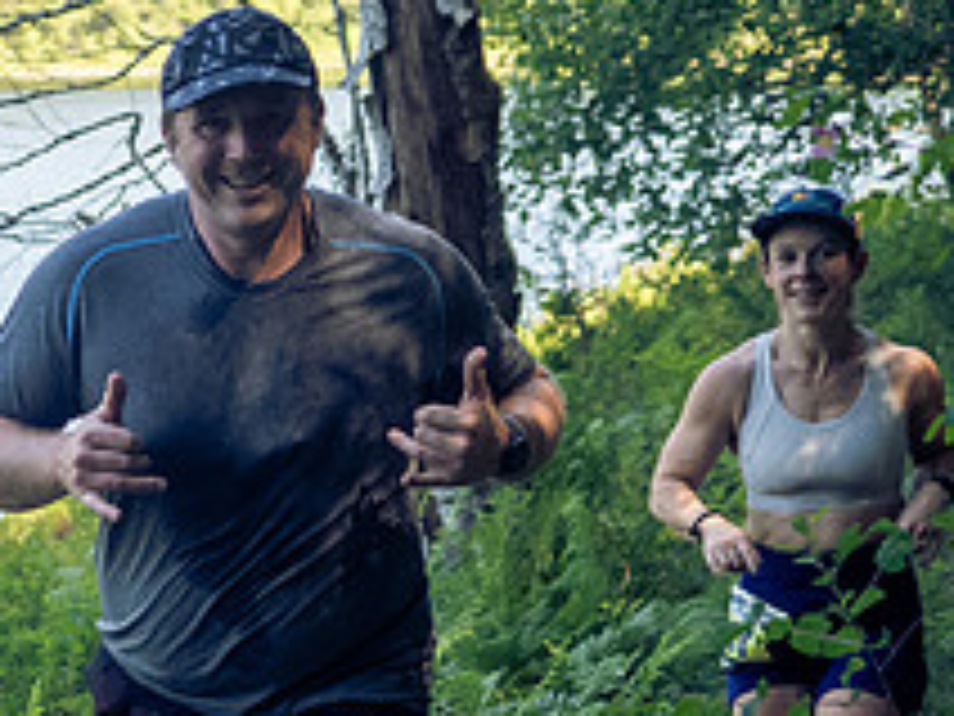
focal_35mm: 159
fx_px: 4382
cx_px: -310
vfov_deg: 9.3
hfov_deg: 12.0
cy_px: 525
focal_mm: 29
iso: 1000
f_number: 2.8
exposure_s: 1/1000
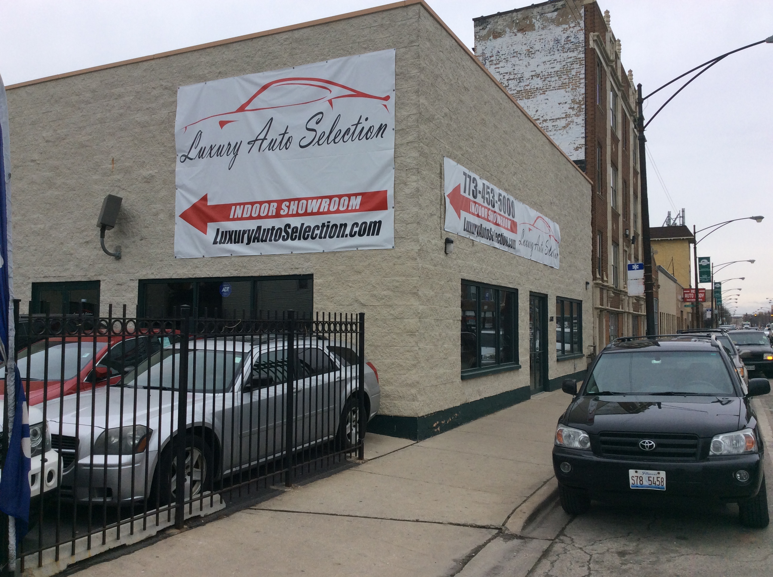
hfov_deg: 56.9
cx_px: 386
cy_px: 288
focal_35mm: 32
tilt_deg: +2.3
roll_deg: -0.8
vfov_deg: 44.1
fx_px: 714
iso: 32
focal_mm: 3.3
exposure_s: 1/969
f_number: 2.4
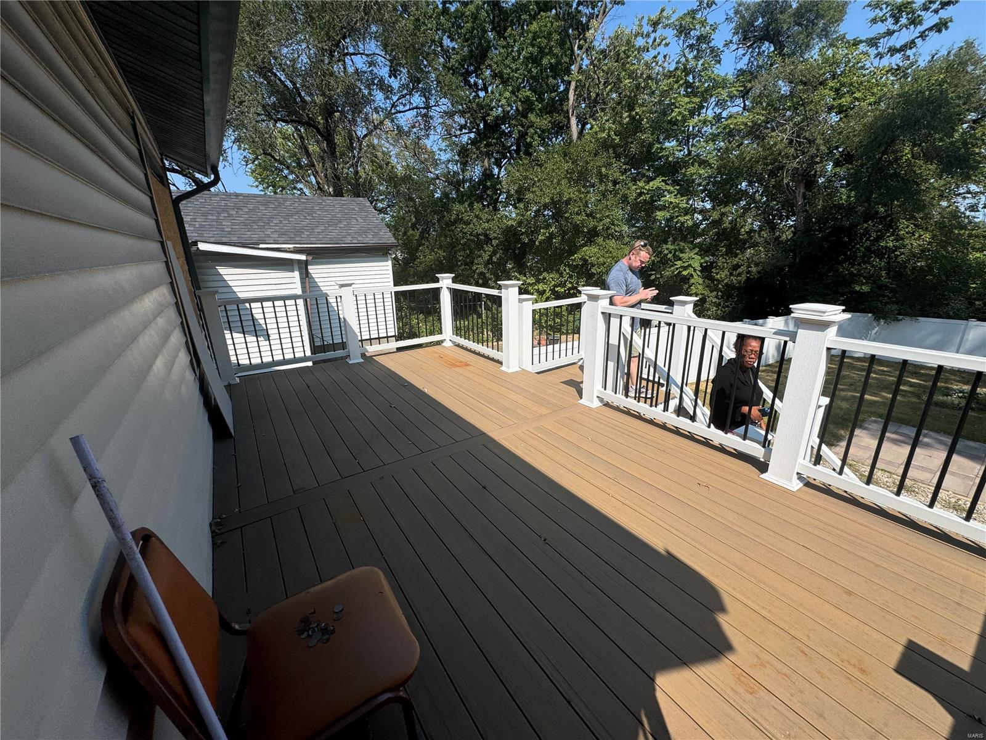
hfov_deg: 102.1
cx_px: 493
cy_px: 370
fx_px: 399
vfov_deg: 85.7
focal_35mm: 14
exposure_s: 1/2083
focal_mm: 2.22
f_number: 2.2
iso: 50
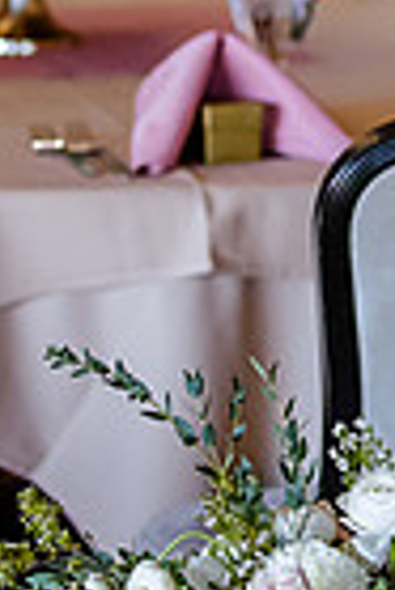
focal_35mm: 311
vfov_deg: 6.6
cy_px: 90
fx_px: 5105
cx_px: 408
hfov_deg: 4.4
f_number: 2.8
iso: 2500
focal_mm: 70
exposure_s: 1/320
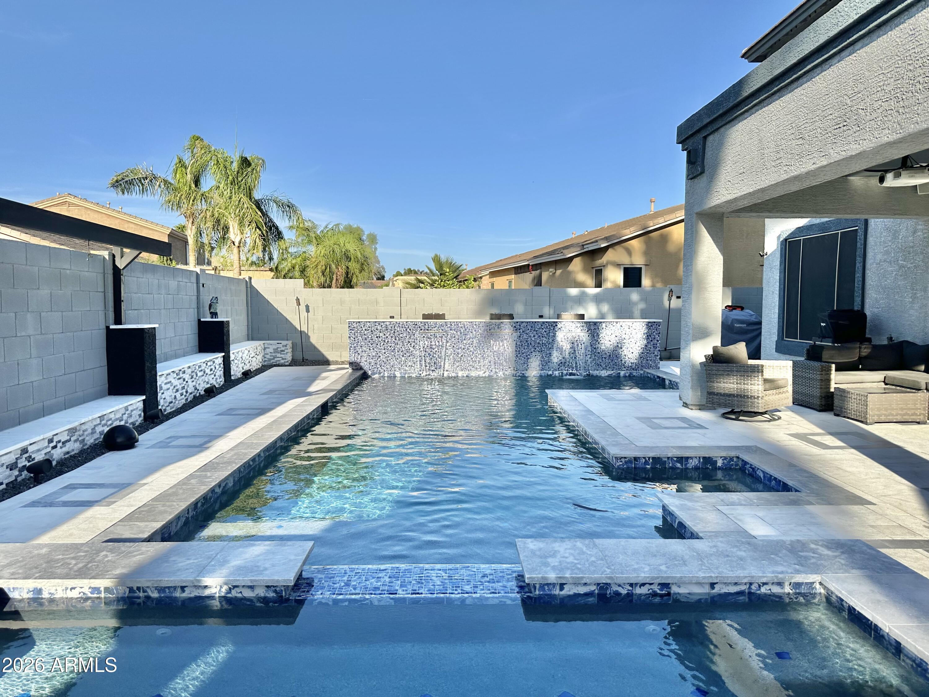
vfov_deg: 56.8
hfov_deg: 71.6
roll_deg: -0.3
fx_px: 644
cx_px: 464
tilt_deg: -3.6
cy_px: 348
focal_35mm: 24
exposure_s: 1/4016
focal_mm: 6.86
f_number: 1.78
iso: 80
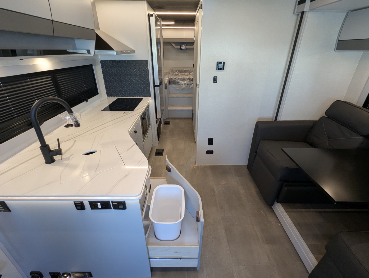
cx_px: 184
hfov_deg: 94.4
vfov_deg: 78.2
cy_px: 139
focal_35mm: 16
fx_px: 171
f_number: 2.2
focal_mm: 2.35
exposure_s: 1/62
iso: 139
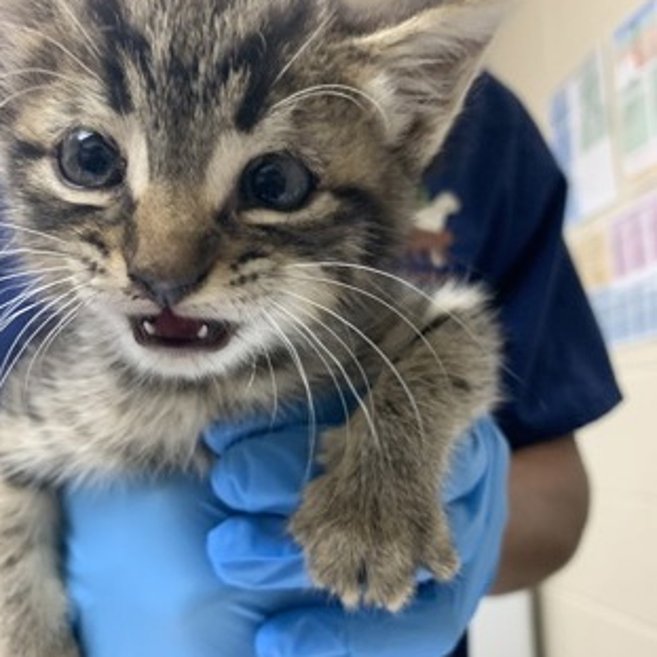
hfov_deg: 52.5
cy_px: 380
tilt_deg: +3.8
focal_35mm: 31
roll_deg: +3.5
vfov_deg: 52.3
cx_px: 326
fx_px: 666
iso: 250
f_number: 1.8
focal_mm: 4.25
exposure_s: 1/60
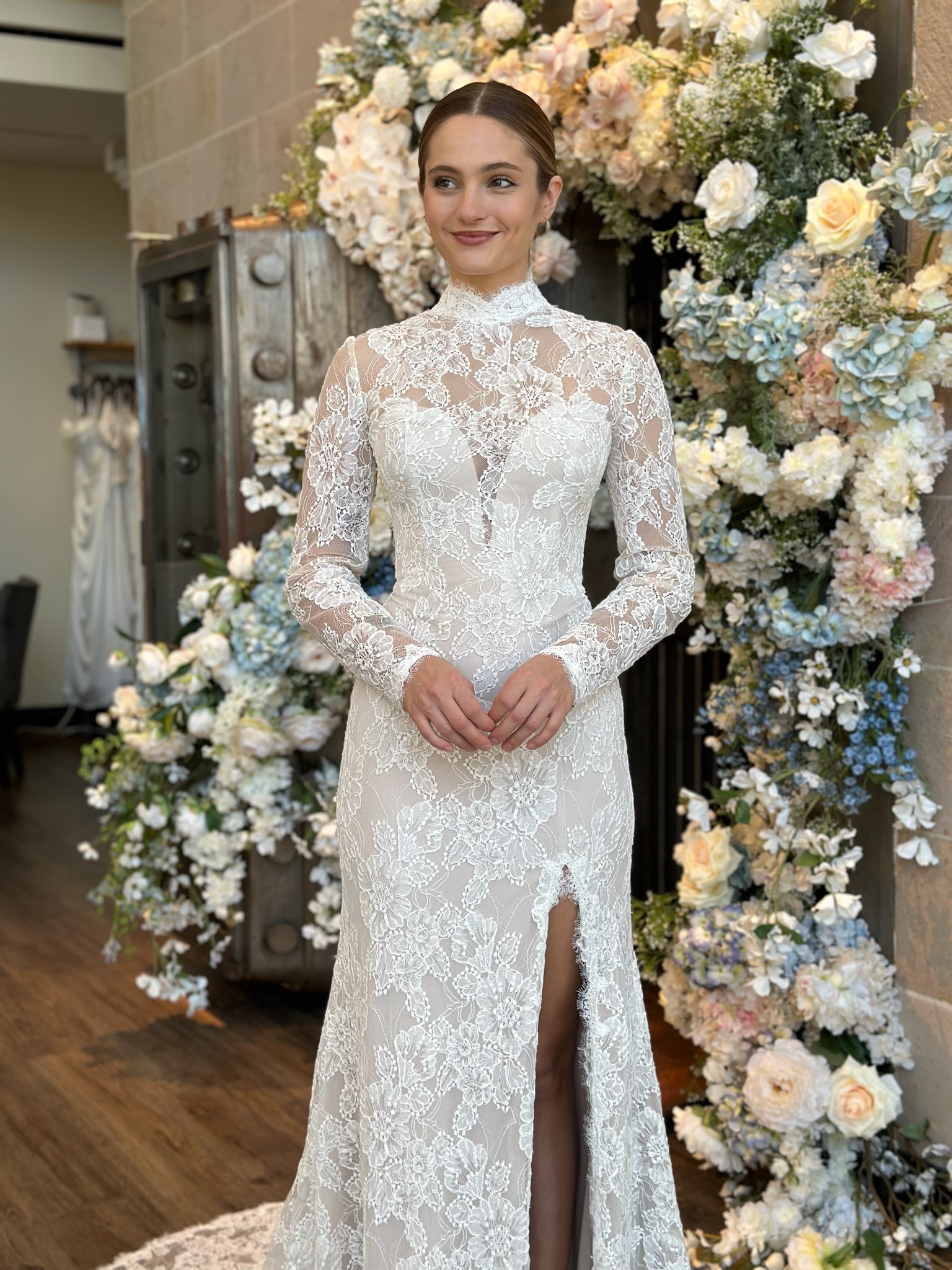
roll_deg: -0.5
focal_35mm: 48
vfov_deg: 39.7
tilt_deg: -5.5
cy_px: 635
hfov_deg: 30.3
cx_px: 476
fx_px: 1760
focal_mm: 6.86
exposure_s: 1/339
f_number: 1.78
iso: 100
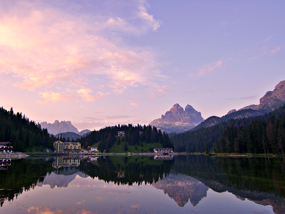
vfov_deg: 53.1
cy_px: 107
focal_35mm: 26
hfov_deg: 67.1
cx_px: 128
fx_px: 214
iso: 160
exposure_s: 1/40
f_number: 3.2
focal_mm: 16
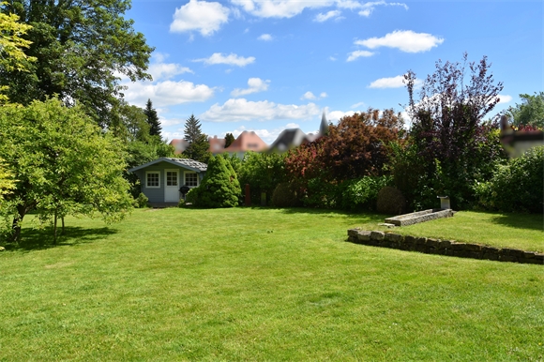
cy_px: 181
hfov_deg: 67.4
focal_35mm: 27
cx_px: 272
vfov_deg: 47.9
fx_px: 408
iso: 100
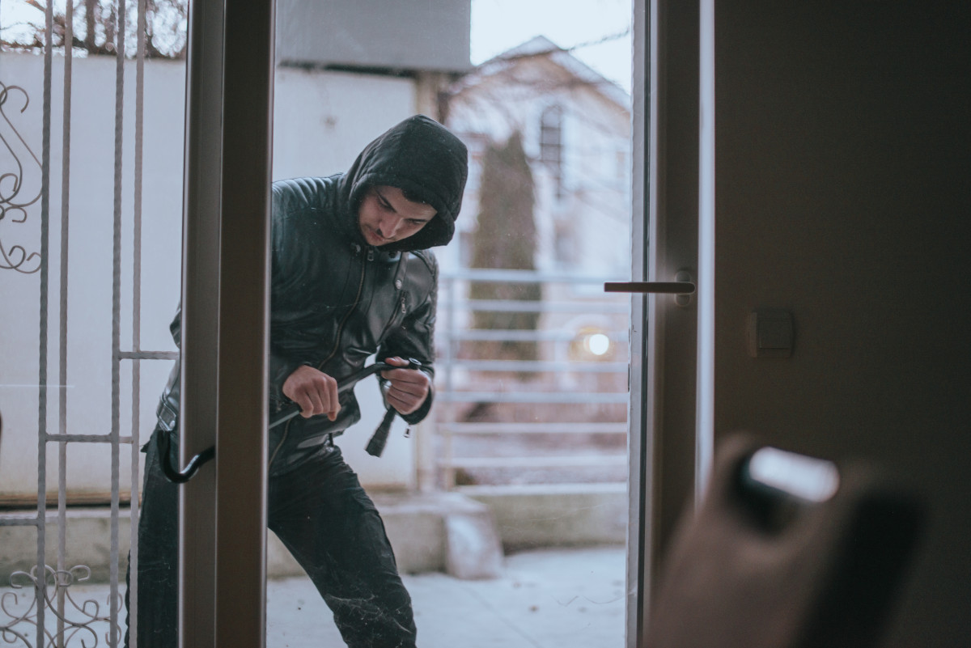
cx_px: 486
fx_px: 1349
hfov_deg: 39.6
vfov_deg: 27.0
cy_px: 324
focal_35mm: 50
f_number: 1.4
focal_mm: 50
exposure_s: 1/60
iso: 400
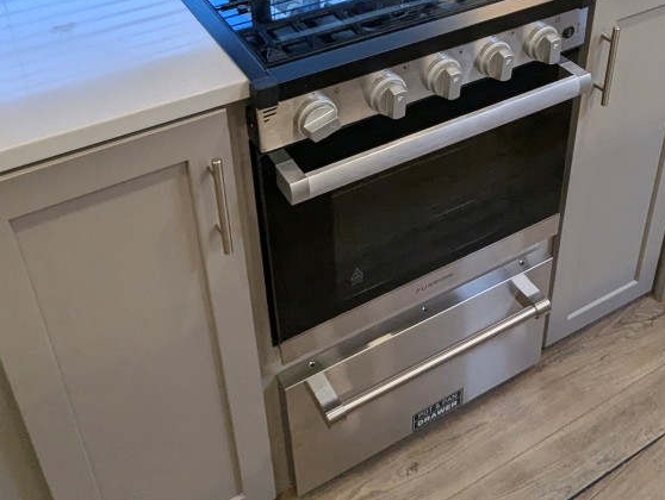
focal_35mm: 40
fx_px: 769
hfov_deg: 46.3
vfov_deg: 34.0
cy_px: 48
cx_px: 421
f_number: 2.2
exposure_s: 1/130
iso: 257
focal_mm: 2.35
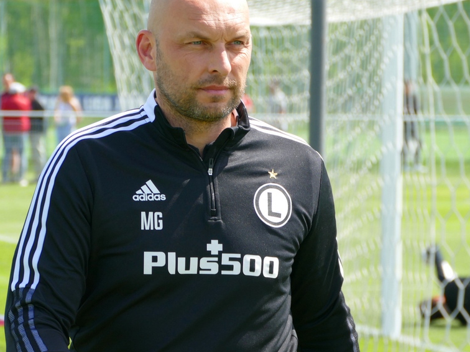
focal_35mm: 256
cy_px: 165
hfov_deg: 7.7
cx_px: 256
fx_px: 3476
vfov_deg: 5.8
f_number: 4
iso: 125
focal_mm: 63.88
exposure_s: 1/640
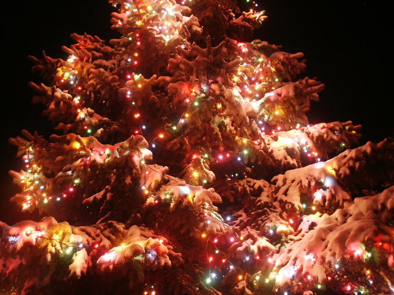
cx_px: 197
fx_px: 398
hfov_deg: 52.6
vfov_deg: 40.7
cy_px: 148
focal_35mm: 35
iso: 200
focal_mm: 7.18
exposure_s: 2
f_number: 3
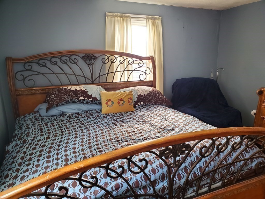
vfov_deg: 53.1
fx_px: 199
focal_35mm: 26
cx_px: 132
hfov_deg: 67.3
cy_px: 100
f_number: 2.4
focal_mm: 4.3
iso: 200
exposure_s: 1/31
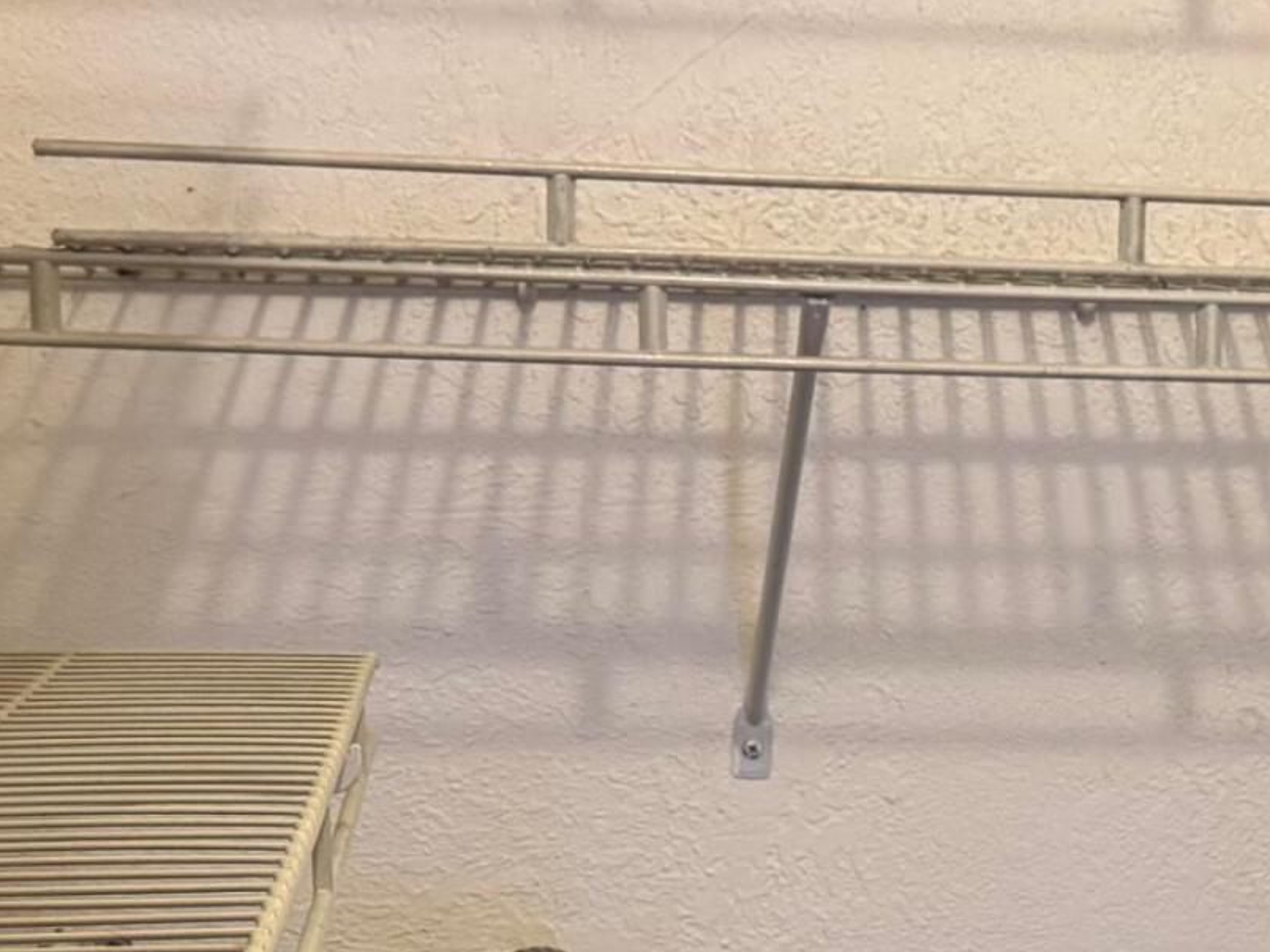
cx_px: 1158
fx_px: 3155
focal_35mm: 86
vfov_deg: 16.9
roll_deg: -1.4
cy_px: 892
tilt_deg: -11.5
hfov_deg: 22.2
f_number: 1.78
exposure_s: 1/60
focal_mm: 6.76
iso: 200
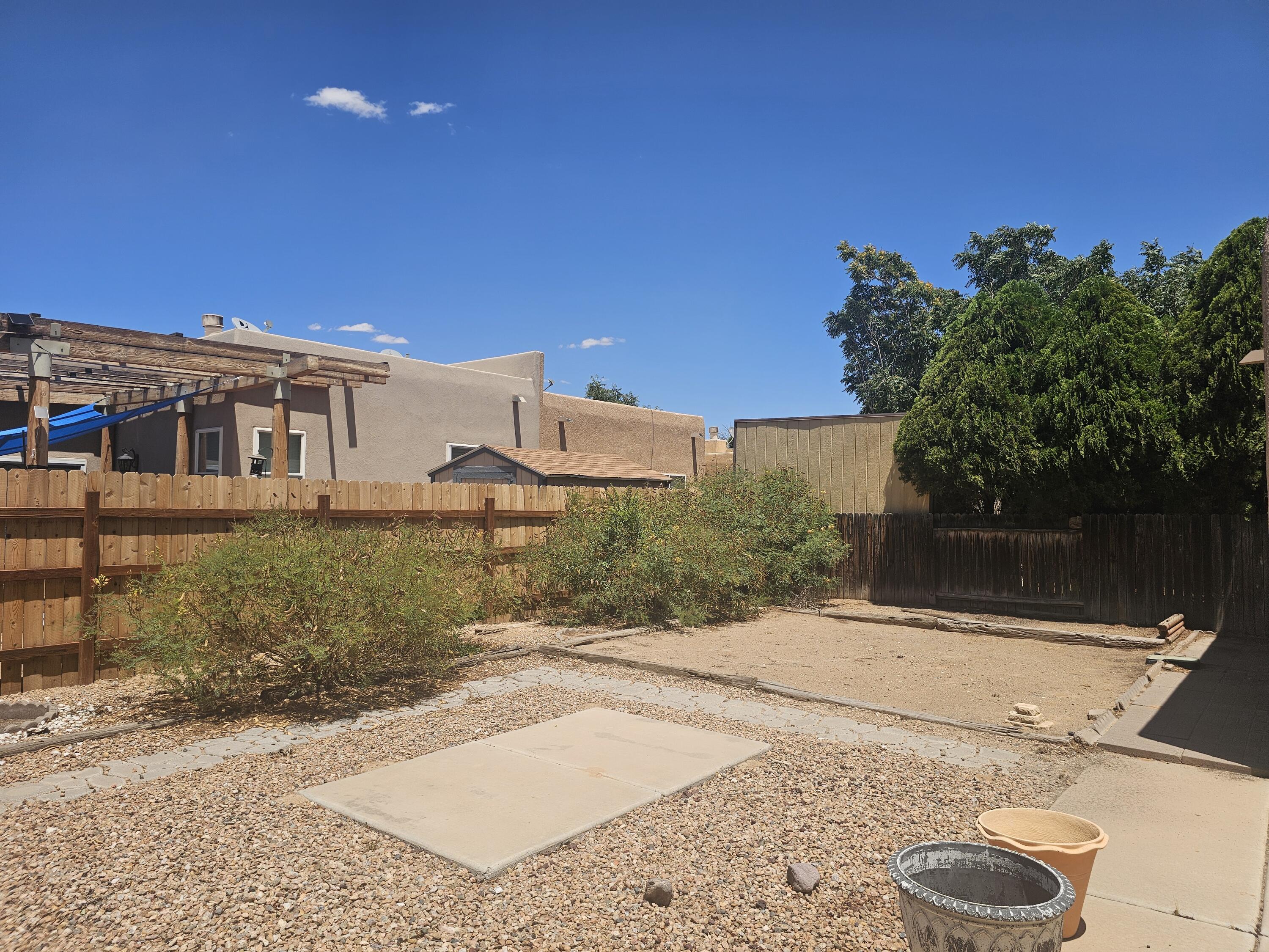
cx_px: 634
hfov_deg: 73.9
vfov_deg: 58.9
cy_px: 476
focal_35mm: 23
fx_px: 843
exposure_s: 1/1073
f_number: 1.7
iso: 10
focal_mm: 6.3
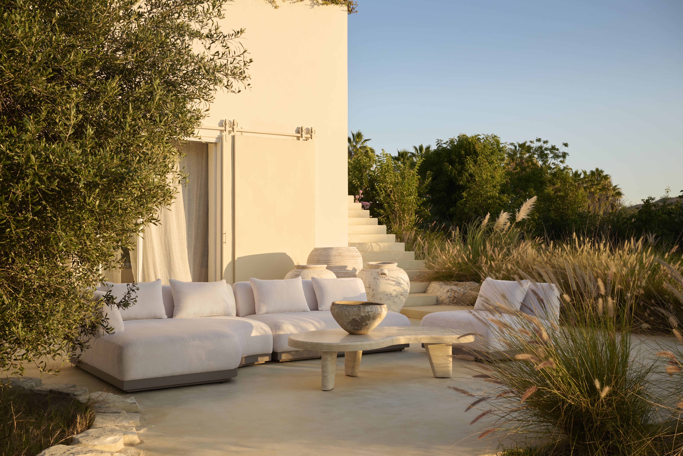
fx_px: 721
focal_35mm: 38
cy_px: 228
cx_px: 342
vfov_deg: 35.1
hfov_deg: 50.7
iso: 160
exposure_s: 1/400
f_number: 8
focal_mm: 38
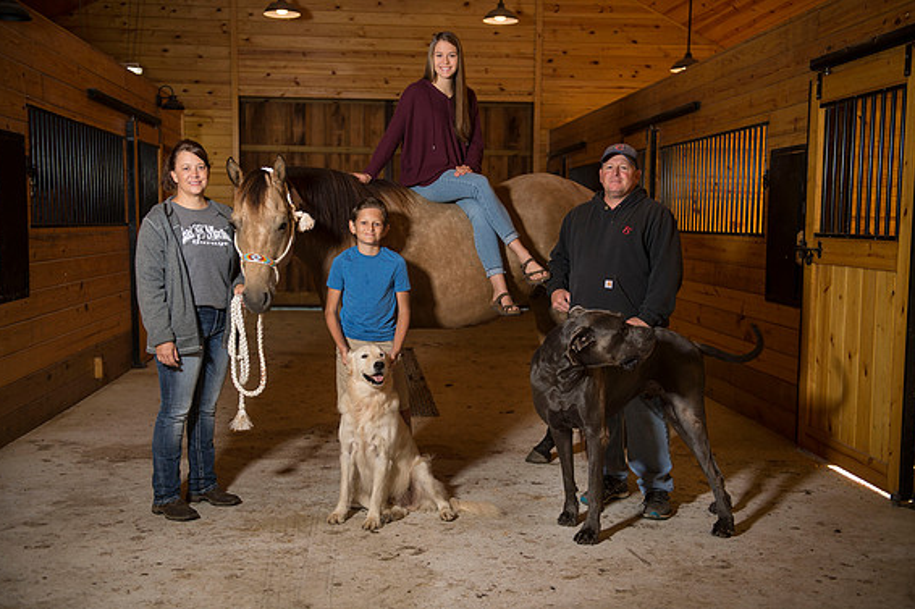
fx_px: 1042
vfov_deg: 32.6
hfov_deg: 47.4
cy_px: 299
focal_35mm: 41
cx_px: 459
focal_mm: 40
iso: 80
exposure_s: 1/125
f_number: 2.8
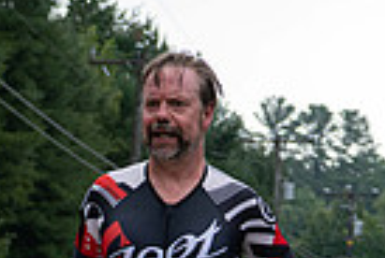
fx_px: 3172
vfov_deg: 4.6
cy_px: 461
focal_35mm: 296
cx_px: 79
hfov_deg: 6.9
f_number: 6.3
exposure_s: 1/200
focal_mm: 70
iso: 160
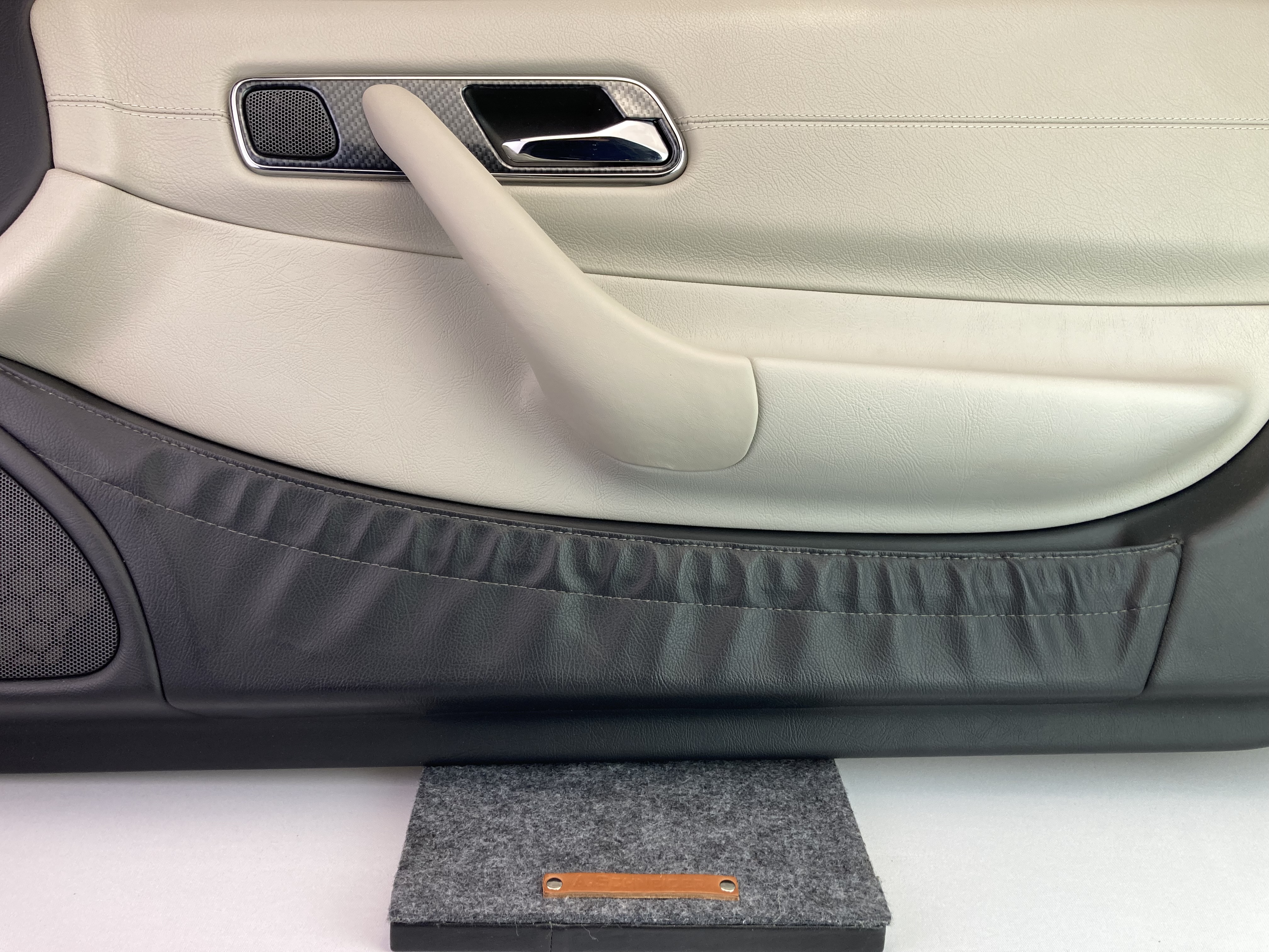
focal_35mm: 28
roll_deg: -4.4
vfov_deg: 49.7
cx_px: 634
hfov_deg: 63.4
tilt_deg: -21.2
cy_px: 476
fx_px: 1026
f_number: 1.8
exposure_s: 1/100
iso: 32
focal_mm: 3.99
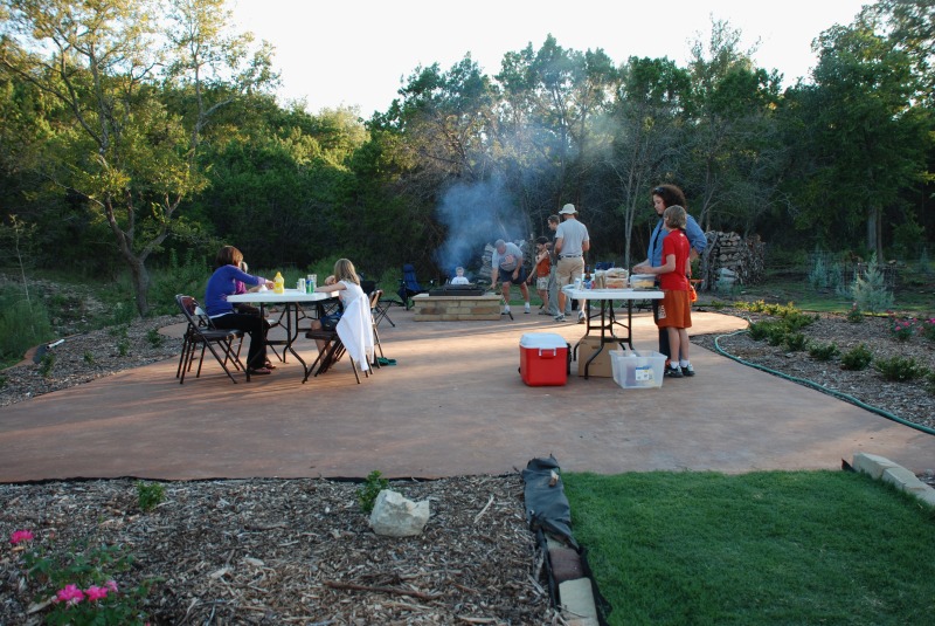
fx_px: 858
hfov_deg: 57.2
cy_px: 313
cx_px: 468
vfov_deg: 40.0
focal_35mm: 33
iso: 100
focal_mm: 22
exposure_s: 1/80
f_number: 4.5
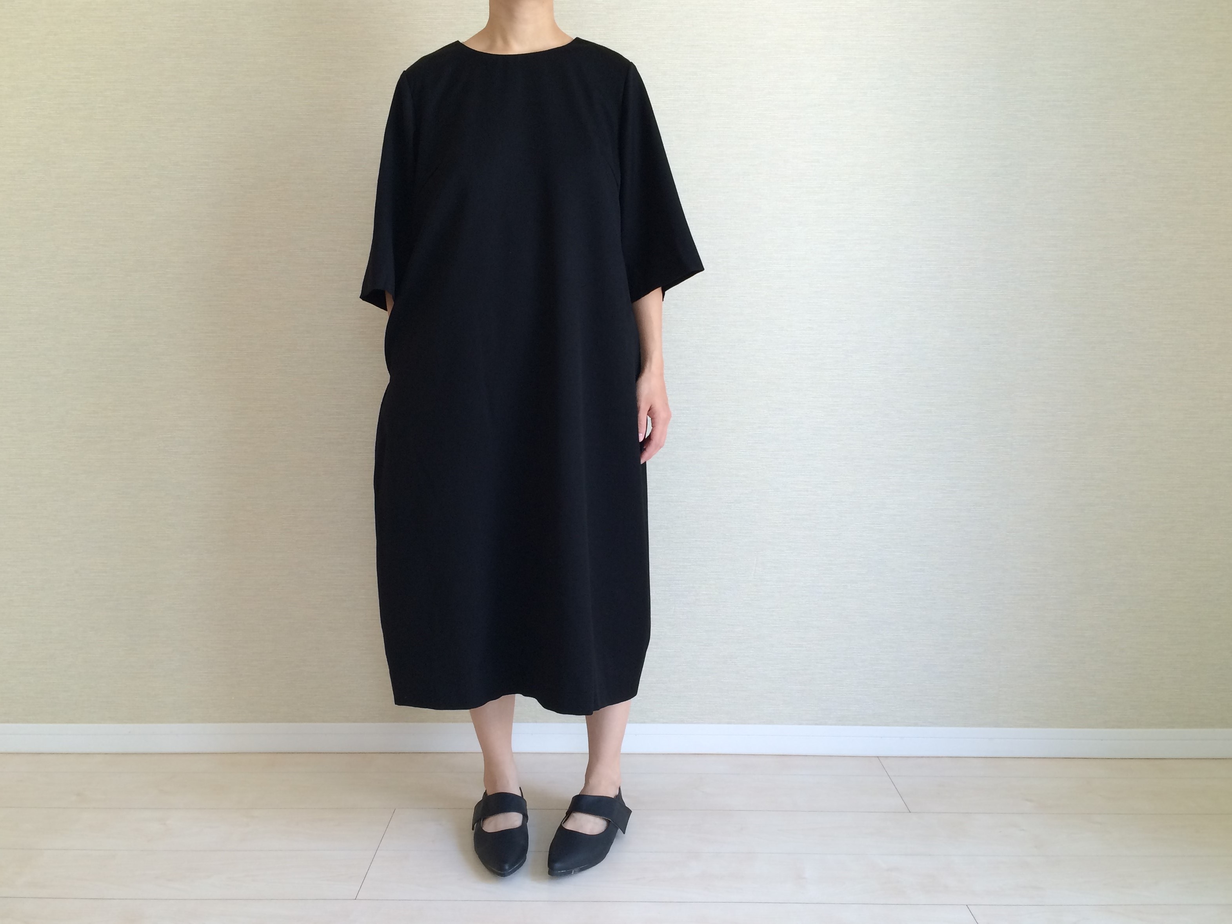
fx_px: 1032
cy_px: 462
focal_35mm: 29
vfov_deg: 48.2
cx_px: 616
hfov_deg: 61.7
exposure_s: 1/30
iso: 64
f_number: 2.2
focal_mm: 4.15
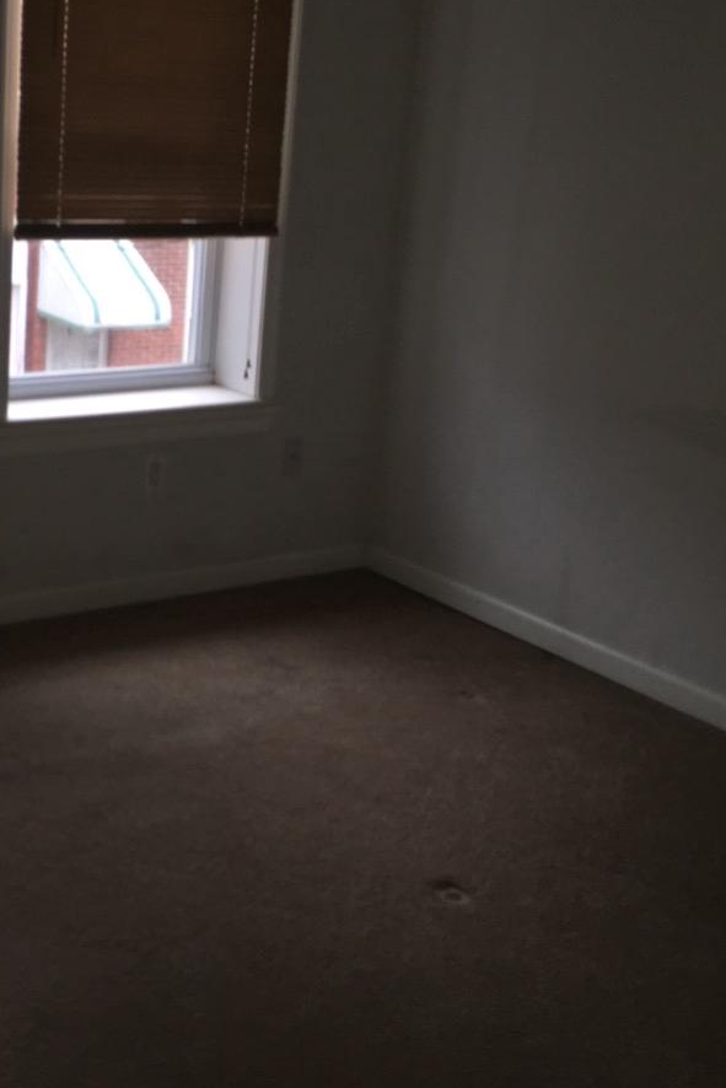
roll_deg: -4.5
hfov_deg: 27.1
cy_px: 442
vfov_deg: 40.2
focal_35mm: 49
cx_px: 167
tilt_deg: -12.1
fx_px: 1482
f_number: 2.2
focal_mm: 4.15
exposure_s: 1/24
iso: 40
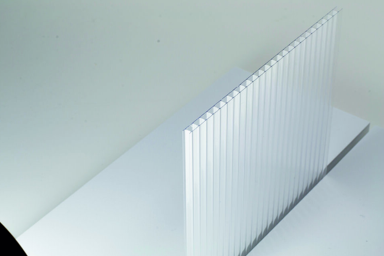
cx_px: 191
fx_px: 832
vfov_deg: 17.5
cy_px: 133
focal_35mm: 78
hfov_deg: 26.0
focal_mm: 50
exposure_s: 1/15
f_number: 16
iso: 100
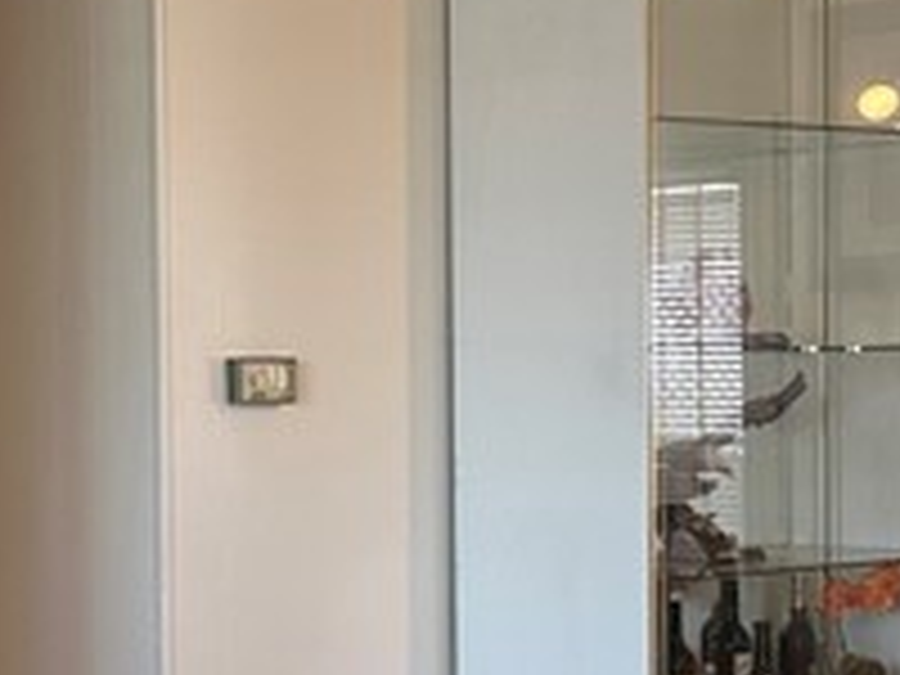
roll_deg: -0.2
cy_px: 508
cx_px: 346
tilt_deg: -4.1
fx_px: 3198
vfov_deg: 12.0
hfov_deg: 16.0
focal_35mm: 123
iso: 160
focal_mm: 6.86
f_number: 1.78
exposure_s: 1/120
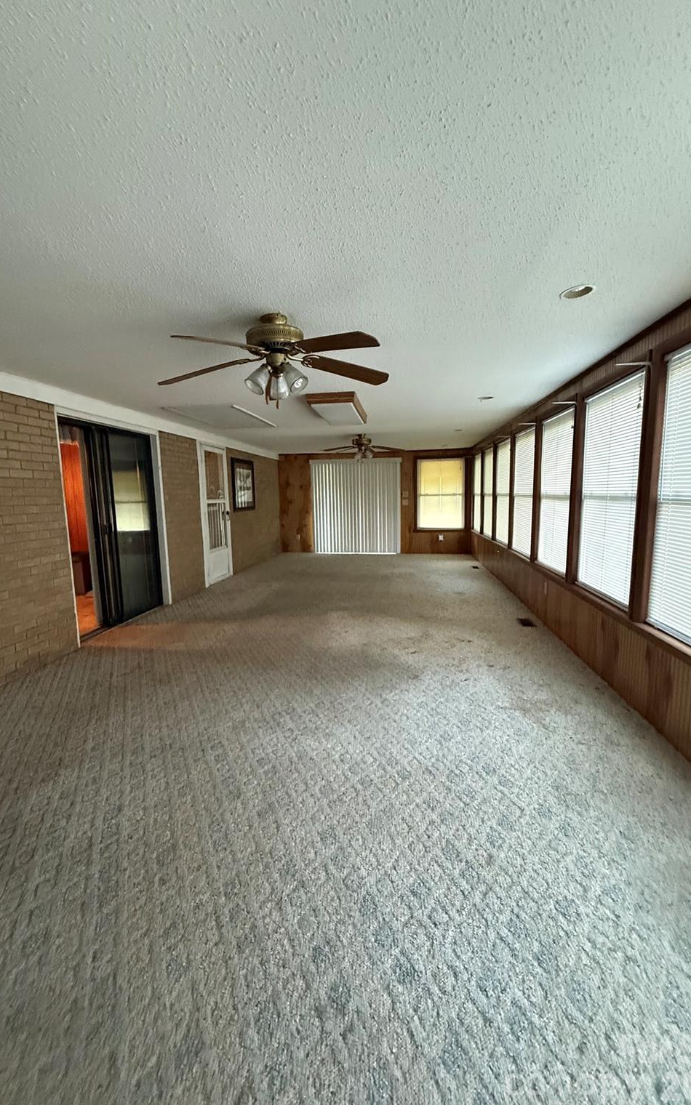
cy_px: 557
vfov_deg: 101.5
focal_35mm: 15
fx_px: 452
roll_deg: +0.6
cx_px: 330
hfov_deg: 74.8
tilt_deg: -4.2
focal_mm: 2.22
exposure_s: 1/60
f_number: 2.2
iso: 800
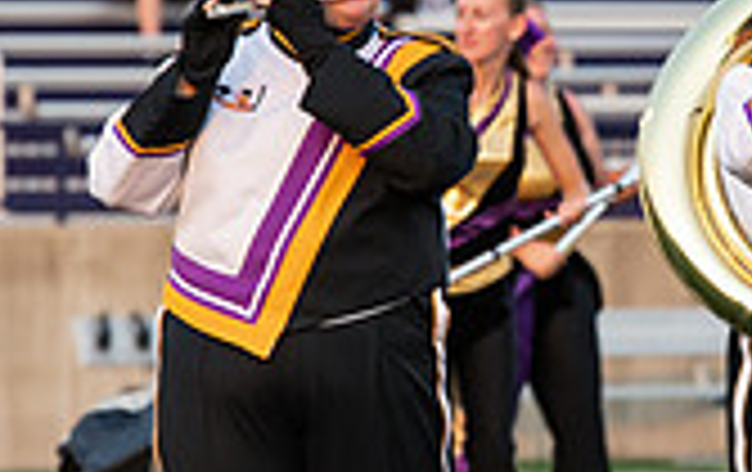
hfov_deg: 3.1
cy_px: 164
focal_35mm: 671
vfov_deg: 2.0
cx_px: 779
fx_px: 13775
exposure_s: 1/500
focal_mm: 190
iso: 640
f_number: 6.3
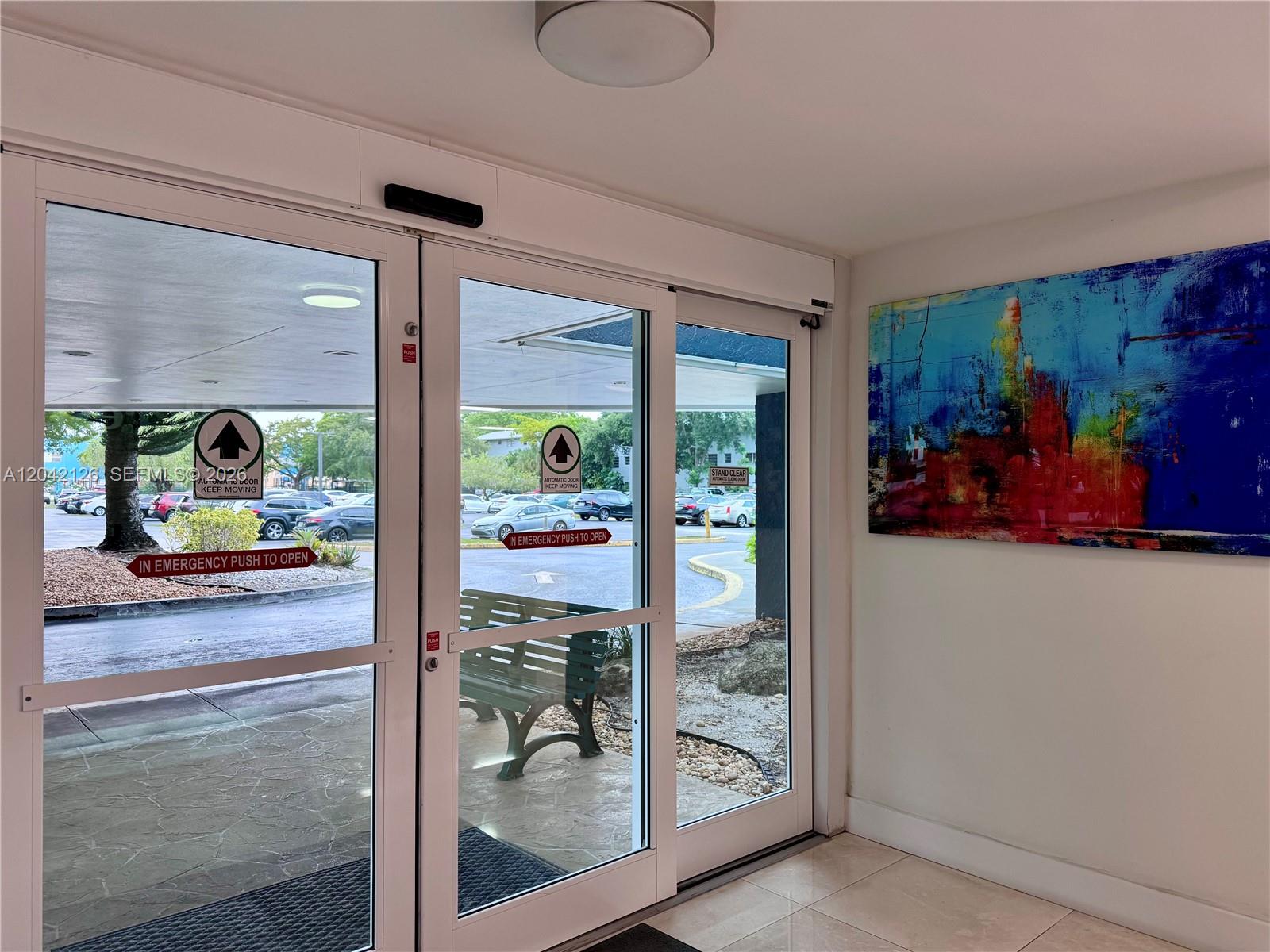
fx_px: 881
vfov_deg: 56.8
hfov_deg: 71.6
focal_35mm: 24
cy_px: 476
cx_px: 635
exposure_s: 1/120
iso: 160
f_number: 1.78
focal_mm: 6.76
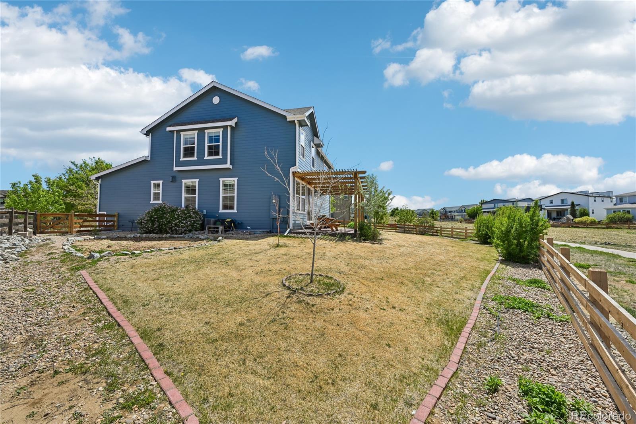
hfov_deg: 104.3
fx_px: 247
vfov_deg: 81.2
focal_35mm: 14
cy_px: 212
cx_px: 318
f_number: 11
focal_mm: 14
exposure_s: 1/100
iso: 64
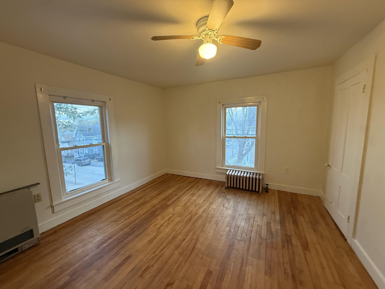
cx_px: 192
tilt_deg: -6.7
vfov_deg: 85.7
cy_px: 144
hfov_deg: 102.1
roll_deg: +1.1
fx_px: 156
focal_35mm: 14
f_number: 2.2
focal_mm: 2.22
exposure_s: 1/60
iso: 320
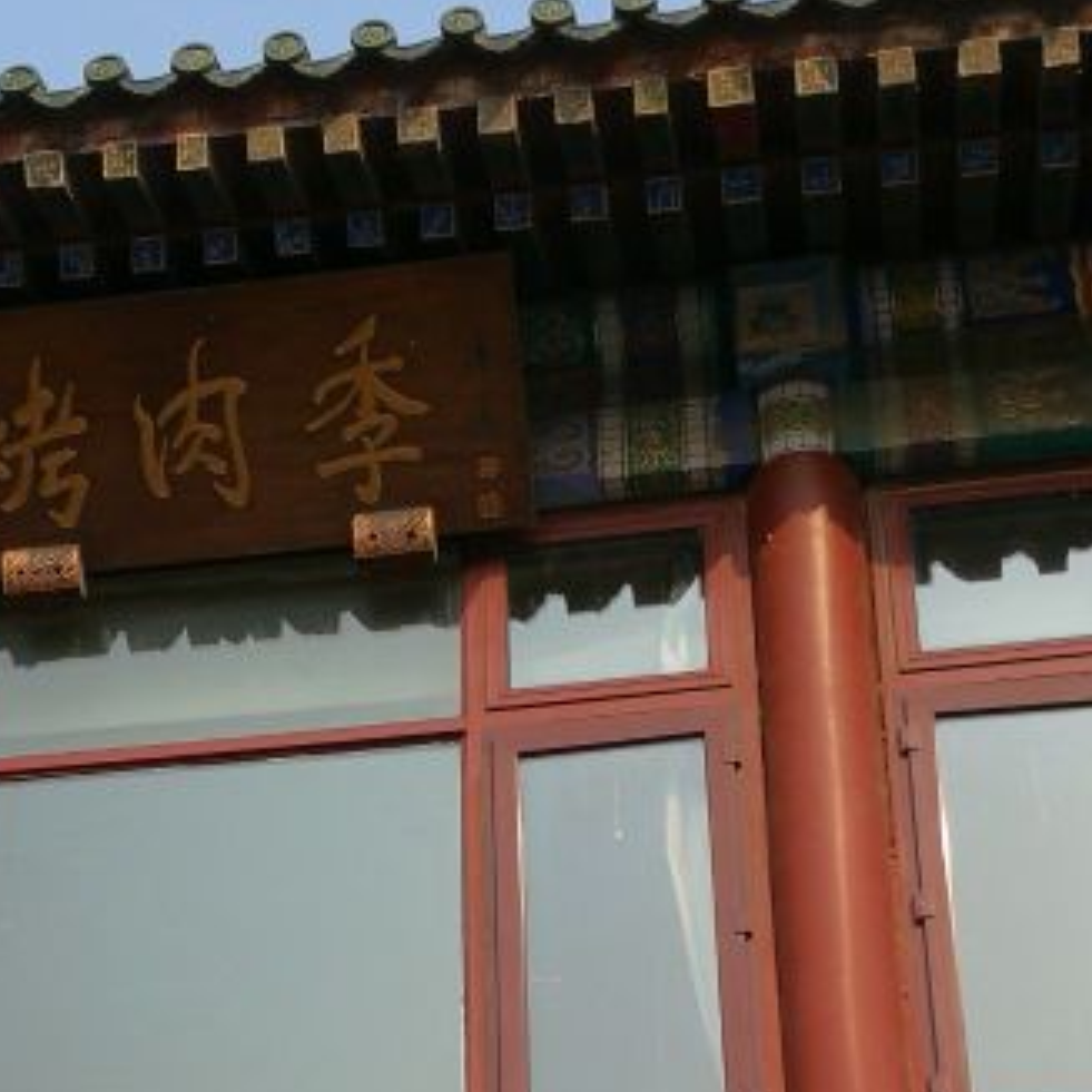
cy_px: 948
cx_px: 316
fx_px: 3105
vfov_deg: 19.6
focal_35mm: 87
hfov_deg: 19.8
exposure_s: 1/1111
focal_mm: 3.95
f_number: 2.2
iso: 50
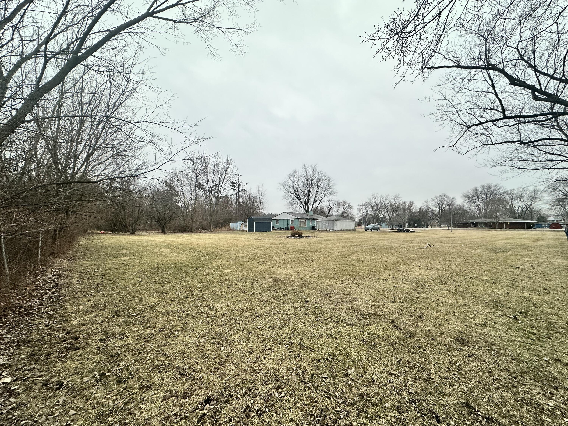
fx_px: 230
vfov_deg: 85.7
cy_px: 213
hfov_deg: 102.1
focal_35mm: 14
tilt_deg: +3.5
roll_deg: -0.8
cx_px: 284
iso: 80
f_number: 2.2
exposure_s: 1/99
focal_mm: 2.22
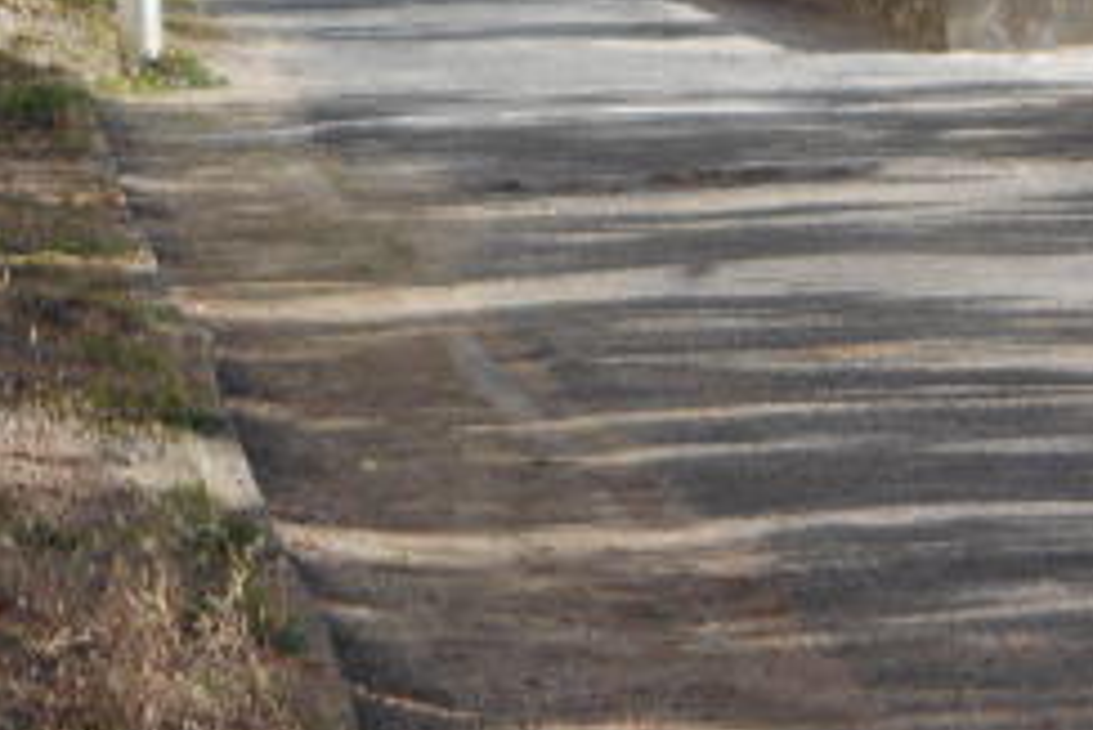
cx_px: 54
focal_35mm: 354
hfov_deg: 5.8
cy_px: -94
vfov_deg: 3.9
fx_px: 10754
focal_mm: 23
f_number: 6.5
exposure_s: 1/250
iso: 100
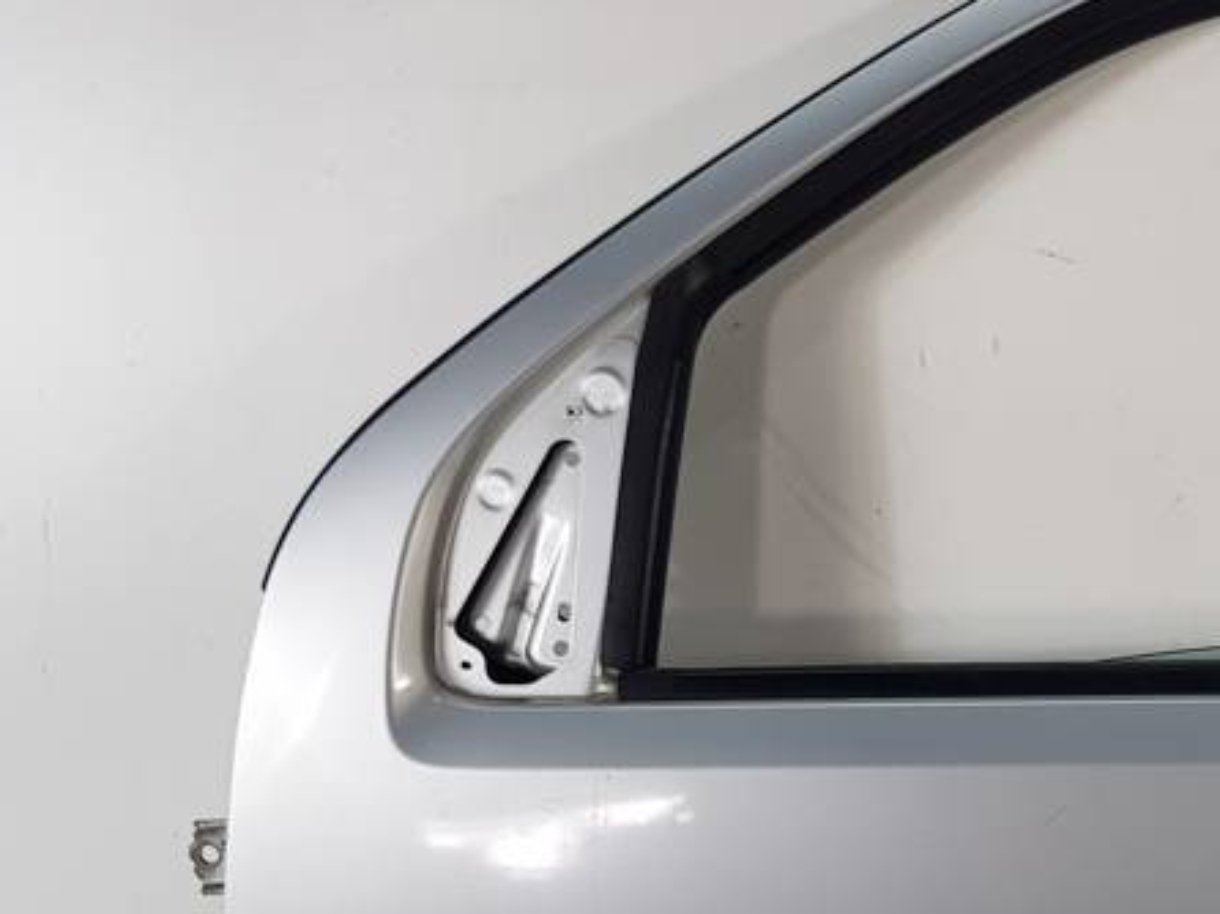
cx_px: 1198
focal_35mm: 56
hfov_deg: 31.9
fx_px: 1973
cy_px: 761
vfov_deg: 25.5
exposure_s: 1/120
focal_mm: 4.2
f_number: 1.7
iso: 40
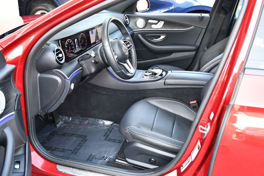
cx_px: 132
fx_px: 264
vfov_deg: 36.9
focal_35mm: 36
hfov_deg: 53.1
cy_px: 88
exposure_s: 1/125
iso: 800
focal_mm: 18
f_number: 3.5
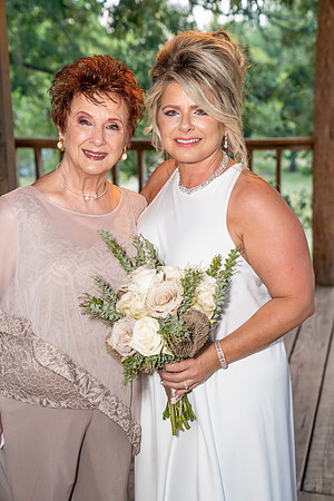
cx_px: 167
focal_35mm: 58
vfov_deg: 34.5
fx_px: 807
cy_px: 250
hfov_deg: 23.4
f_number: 4.5
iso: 1600
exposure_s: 1/125
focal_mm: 58
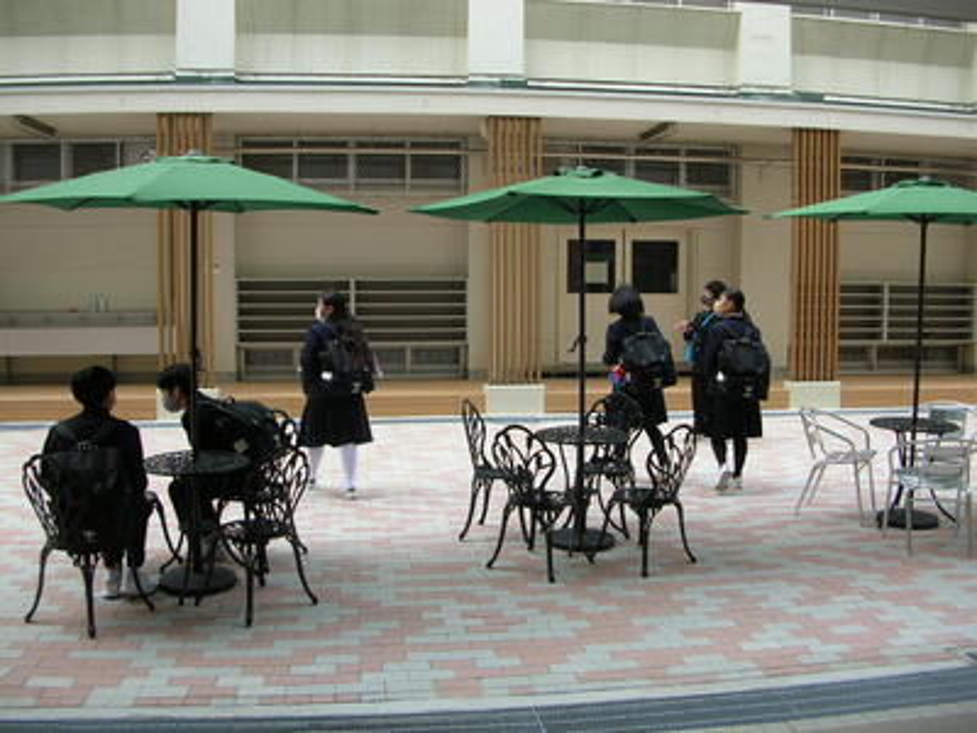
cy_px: 366
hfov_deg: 52.6
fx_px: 988
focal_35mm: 35
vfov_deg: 40.7
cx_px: 488
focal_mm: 5.8
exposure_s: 1/148
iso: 50
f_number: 2.8
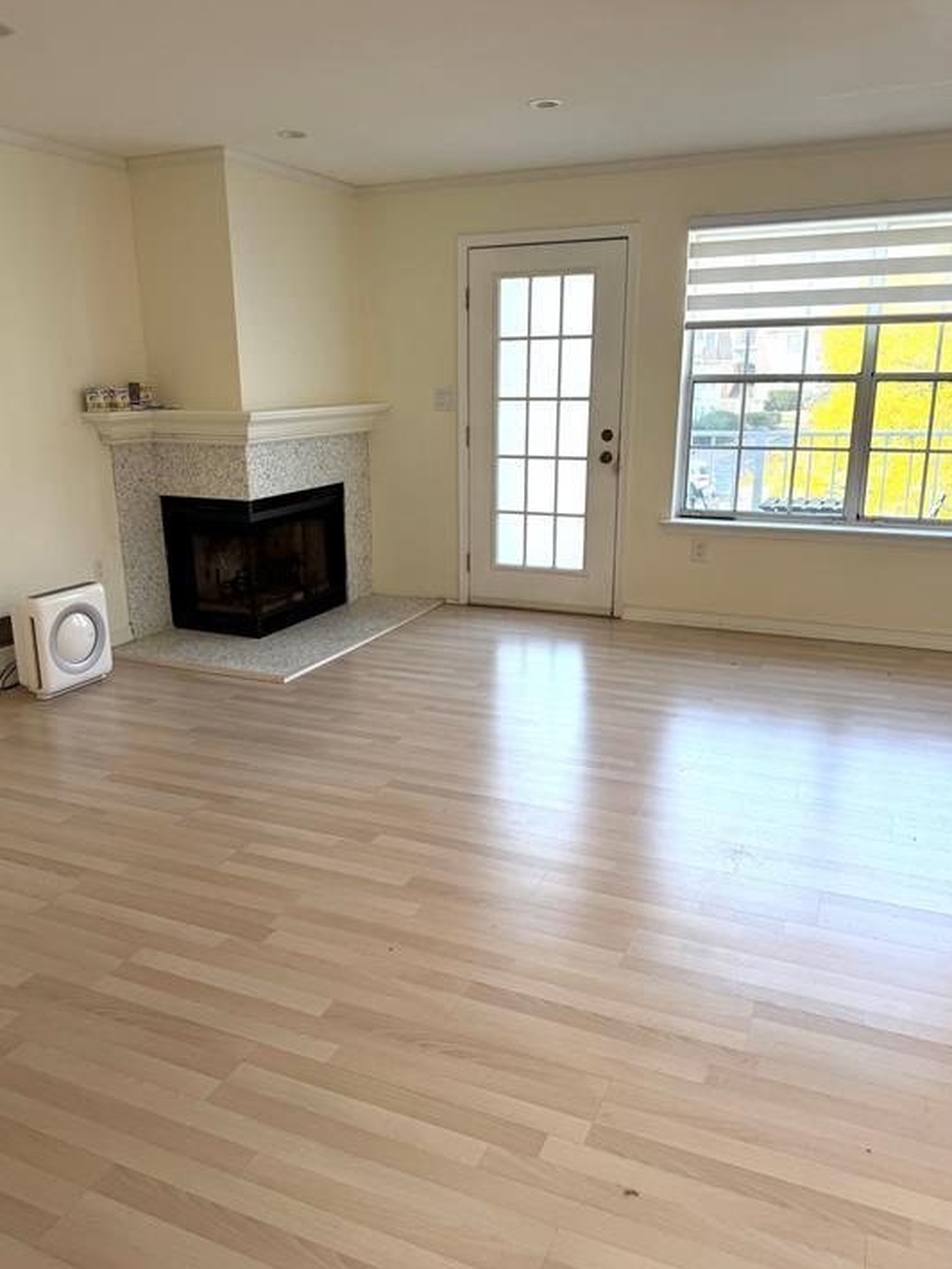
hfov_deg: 53.1
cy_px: 641
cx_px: 458
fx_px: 953
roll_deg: +0.6
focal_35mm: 26
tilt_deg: -15.5
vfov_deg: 67.3
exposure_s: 1/353
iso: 100
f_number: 1.78
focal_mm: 6.76
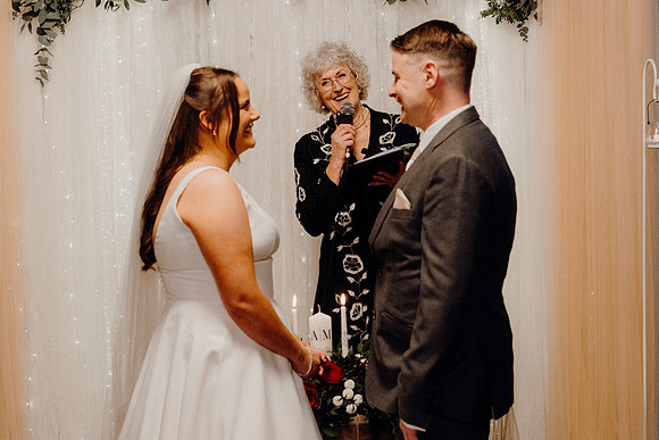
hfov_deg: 24.8
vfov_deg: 16.7
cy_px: 220
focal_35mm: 82
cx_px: 330
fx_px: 1501
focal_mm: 55
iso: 2500
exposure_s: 1/160
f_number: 3.5
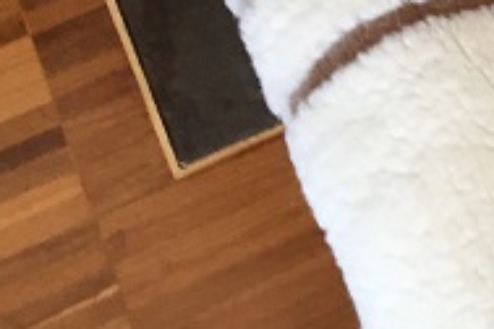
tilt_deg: -57.6
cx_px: 813
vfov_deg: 10.5
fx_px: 1756
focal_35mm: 128
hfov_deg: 14.5
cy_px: -76
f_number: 2.2
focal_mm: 4.15
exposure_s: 1/33
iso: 64
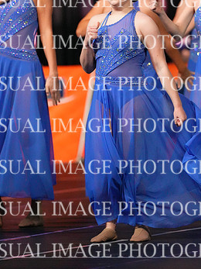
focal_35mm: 482
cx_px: 112
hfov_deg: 3.1
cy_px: 63
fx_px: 3734
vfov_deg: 4.1
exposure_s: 1/1250
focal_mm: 300
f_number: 3.5
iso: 16000
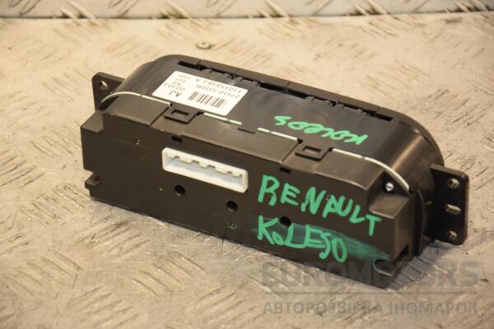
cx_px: 247
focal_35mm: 158
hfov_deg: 13.0
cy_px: 164
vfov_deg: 8.7
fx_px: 2161
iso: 800
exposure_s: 1/160
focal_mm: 105
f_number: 5.6
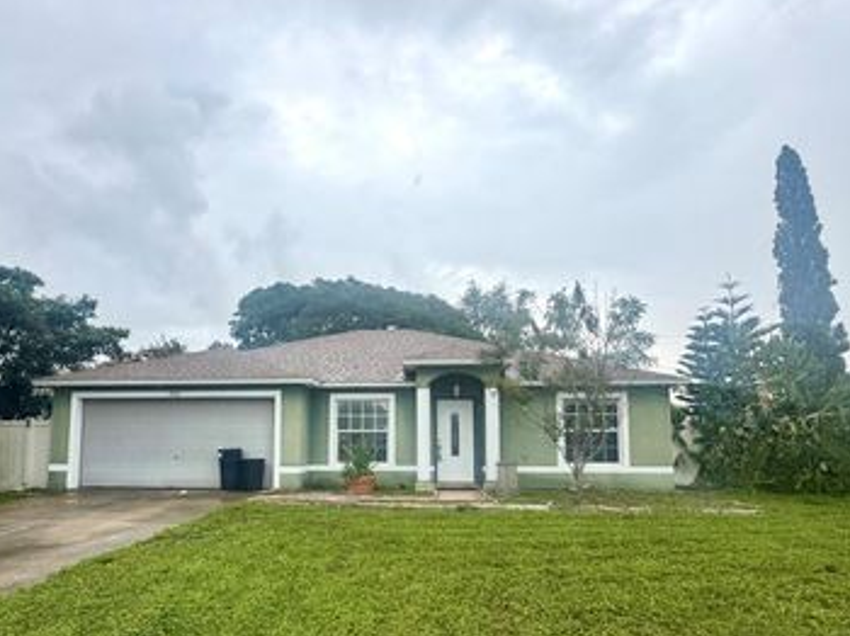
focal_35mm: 20
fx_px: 491
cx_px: 389
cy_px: 396
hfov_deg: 81.6
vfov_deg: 65.0
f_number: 2.2
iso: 40
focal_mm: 2.22
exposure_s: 1/418
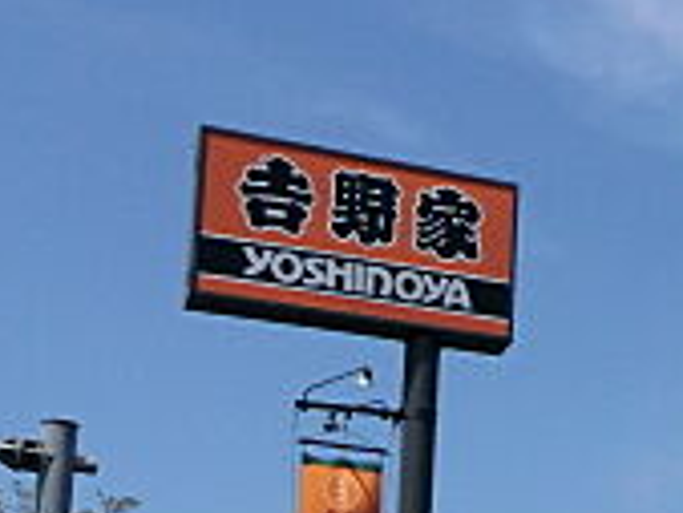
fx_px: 1797
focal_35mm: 91
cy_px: 767
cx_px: 861
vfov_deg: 15.1
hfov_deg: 19.9
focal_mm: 4.3
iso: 80
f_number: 7.5
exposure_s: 1/320
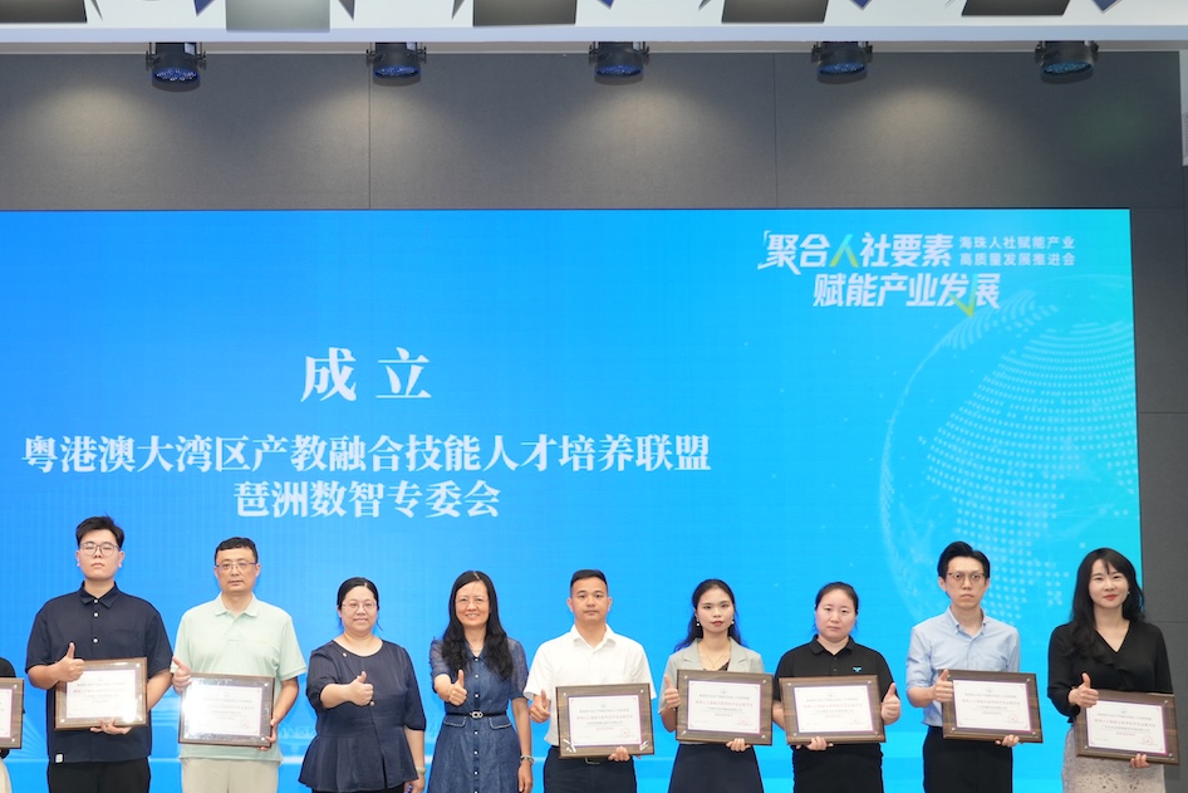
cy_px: 550
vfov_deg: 27.3
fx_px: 1617
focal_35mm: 49
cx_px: 338
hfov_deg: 39.5
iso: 640
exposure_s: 1/160
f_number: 4
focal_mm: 31
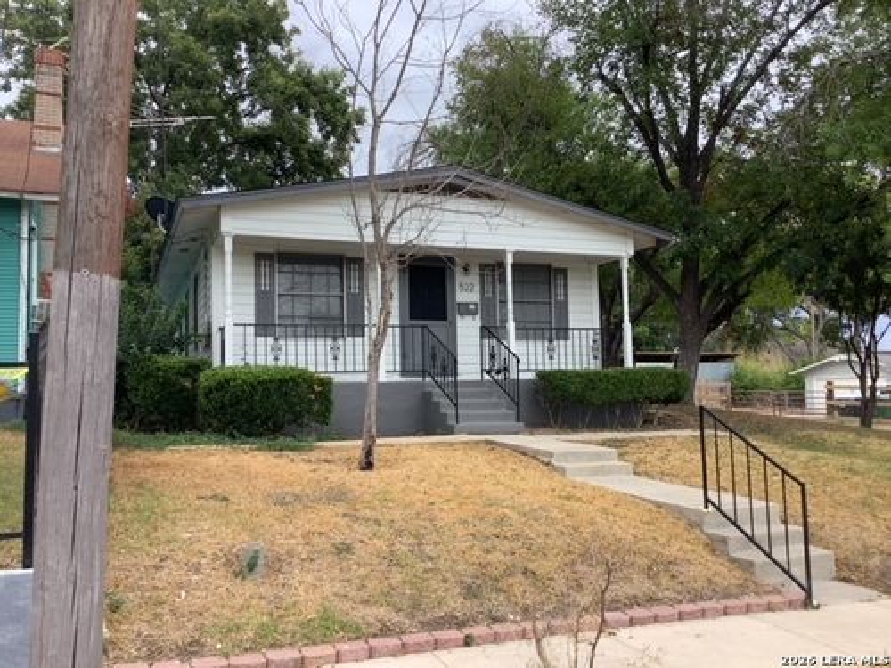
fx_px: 798
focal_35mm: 31
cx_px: 446
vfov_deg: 45.4
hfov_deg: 58.4
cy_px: 334
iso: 25
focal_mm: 3.3
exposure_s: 1/129
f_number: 2.4
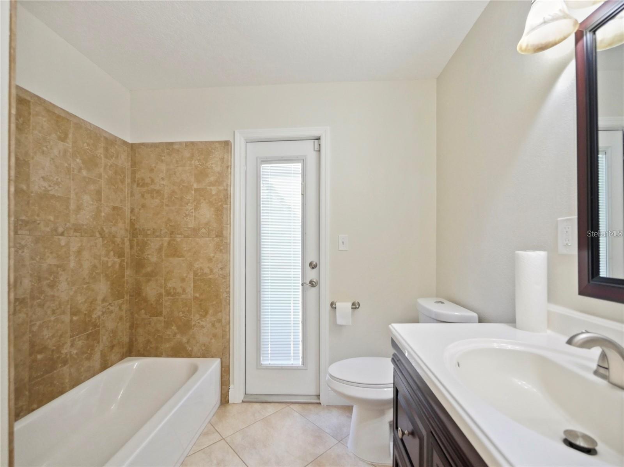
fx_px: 252
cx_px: 312
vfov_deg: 85.6
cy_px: 234
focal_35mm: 14
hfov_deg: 102.1
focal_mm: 7
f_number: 4
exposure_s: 1/60
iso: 1000
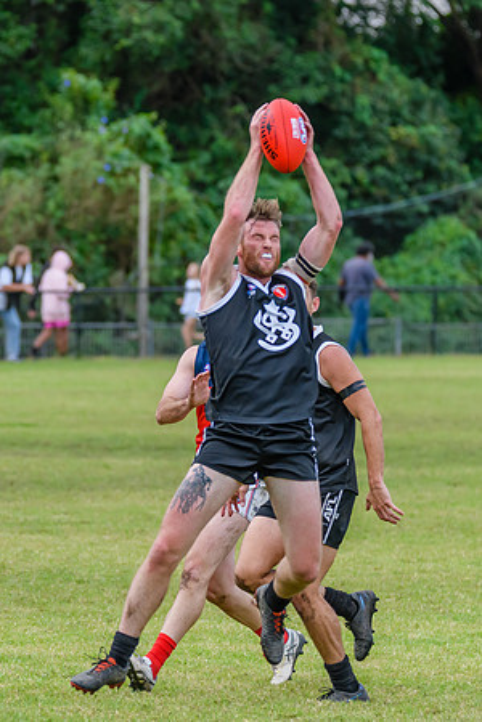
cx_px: 156
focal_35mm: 441
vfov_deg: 4.7
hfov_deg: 3.1
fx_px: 8855
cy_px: 319
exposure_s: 1/2000
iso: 1400
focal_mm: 260
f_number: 5.6
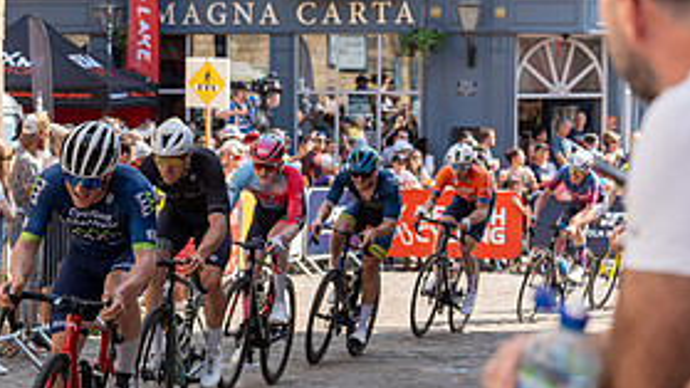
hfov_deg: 17.6
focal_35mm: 120
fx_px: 2196
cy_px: 159
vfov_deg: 10.1
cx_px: 67
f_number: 3.5
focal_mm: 55
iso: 100
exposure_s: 1/500
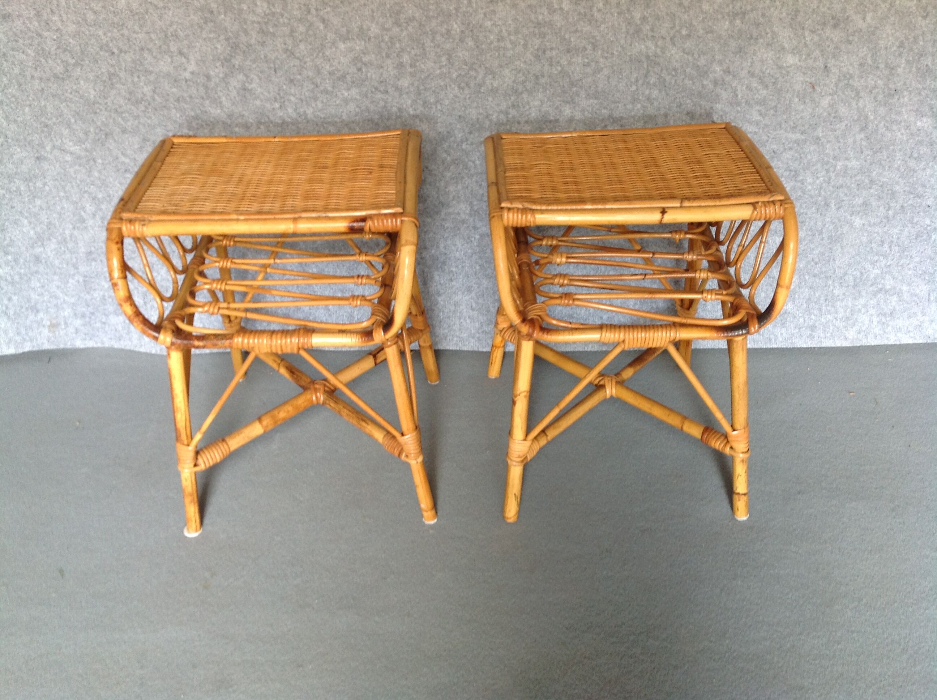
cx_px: 468
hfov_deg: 52.7
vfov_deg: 40.6
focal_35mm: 35
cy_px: 350
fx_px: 946
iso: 100
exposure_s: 1/15
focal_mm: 4.28
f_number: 2.4
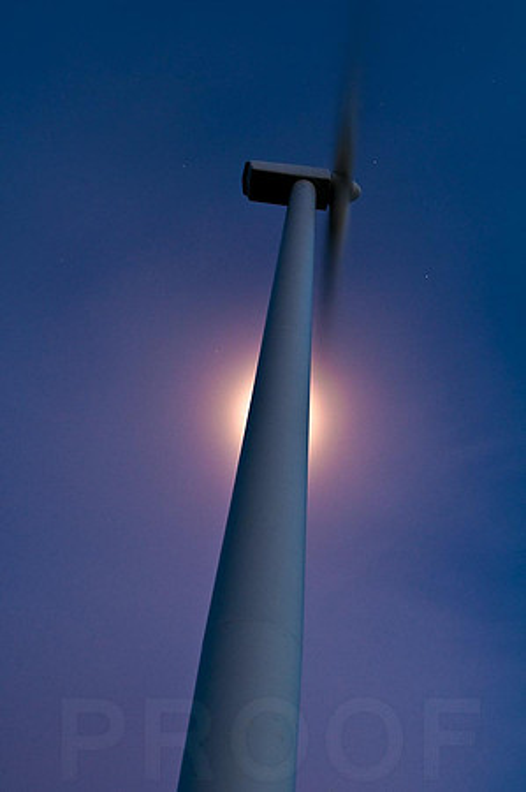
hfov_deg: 36.8
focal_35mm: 36
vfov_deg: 53.2
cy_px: 396
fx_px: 791
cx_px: 263
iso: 200
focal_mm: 24
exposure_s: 8
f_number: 5.6
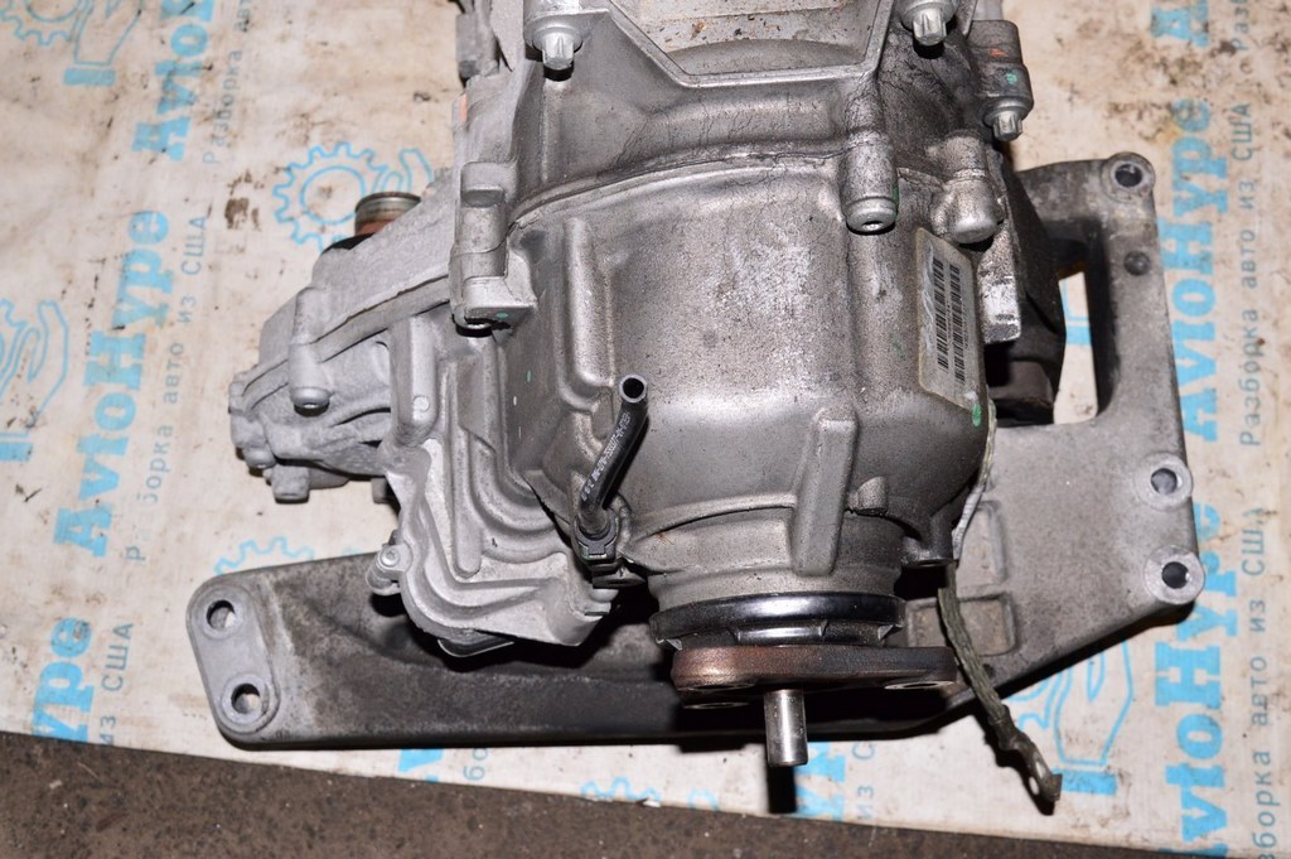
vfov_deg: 35.4
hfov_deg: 51.3
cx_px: 646
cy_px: 430
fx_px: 1344
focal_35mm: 38
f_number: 8
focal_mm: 25
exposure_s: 1/200
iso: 1600
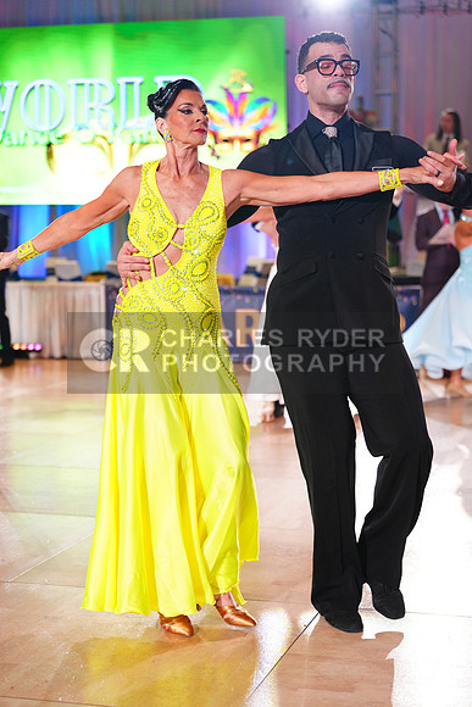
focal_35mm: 70
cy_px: 354
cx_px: 236
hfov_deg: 19.5
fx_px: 1376
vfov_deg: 28.8
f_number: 2.8
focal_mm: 70
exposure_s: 1/640
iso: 2500
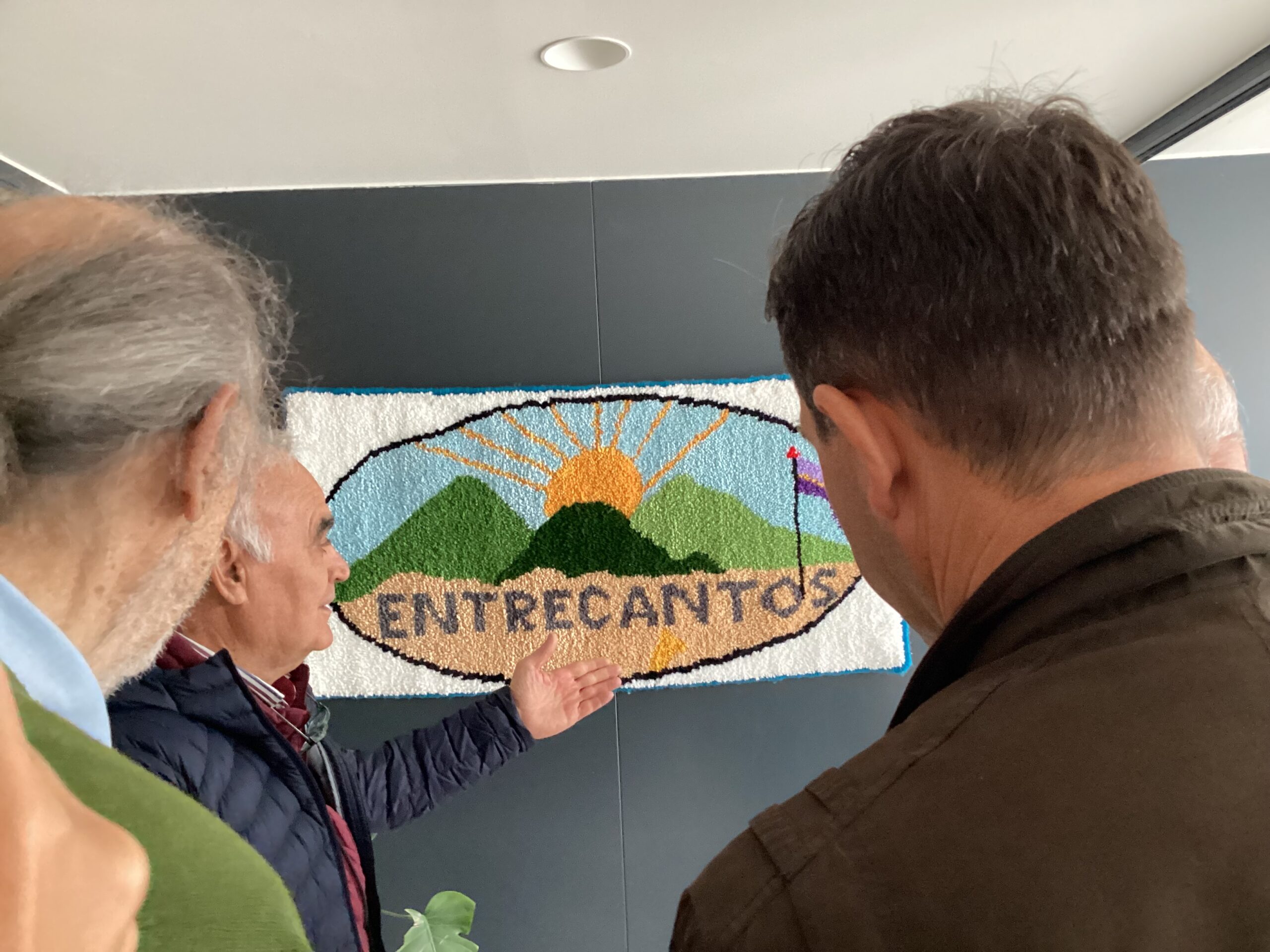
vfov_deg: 45.4
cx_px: 635
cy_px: 476
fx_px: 1137
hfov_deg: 58.4
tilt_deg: -3.7
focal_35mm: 31
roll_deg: +2.0
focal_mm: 3.3
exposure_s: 1/50
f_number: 2.4
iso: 320
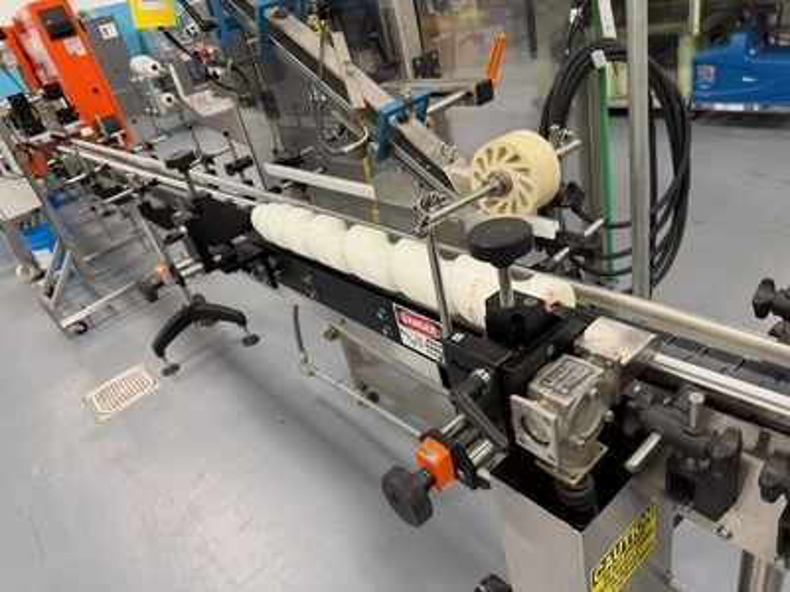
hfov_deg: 71.6
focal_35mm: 24
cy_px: 296
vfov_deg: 56.8
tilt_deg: -30.5
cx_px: 395
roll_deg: +15.1
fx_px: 548
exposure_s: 1/60
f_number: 1.78
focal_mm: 6.76
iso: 200
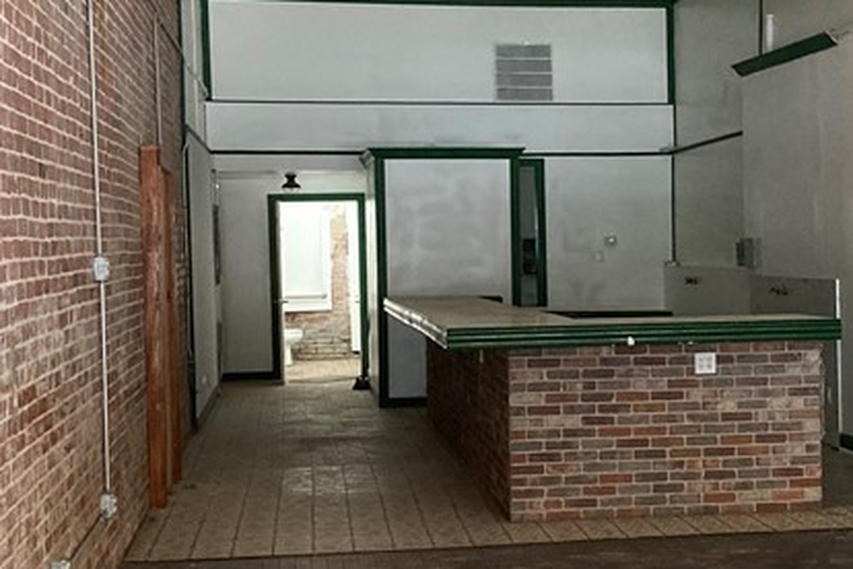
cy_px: 295
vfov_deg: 18.9
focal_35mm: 72
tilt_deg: -1.7
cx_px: 635
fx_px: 1706
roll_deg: +0.4
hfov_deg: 27.7
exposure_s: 1/60
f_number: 1.8
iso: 250
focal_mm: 3.99
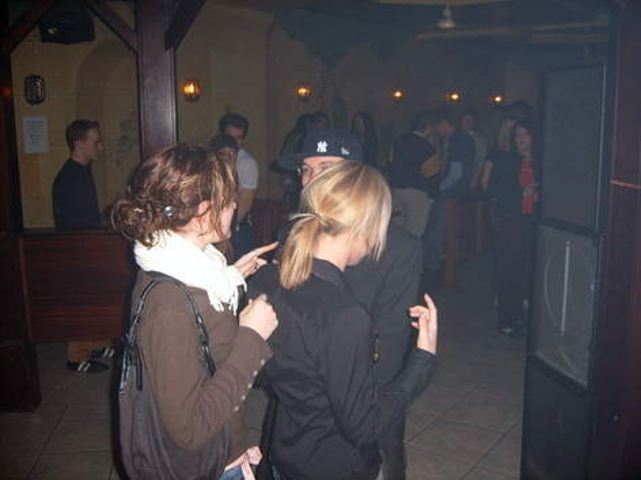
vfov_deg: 40.7
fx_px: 648
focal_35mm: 35
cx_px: 320
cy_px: 240
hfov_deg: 52.6
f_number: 2.8
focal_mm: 5.8
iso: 100
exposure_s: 1/30
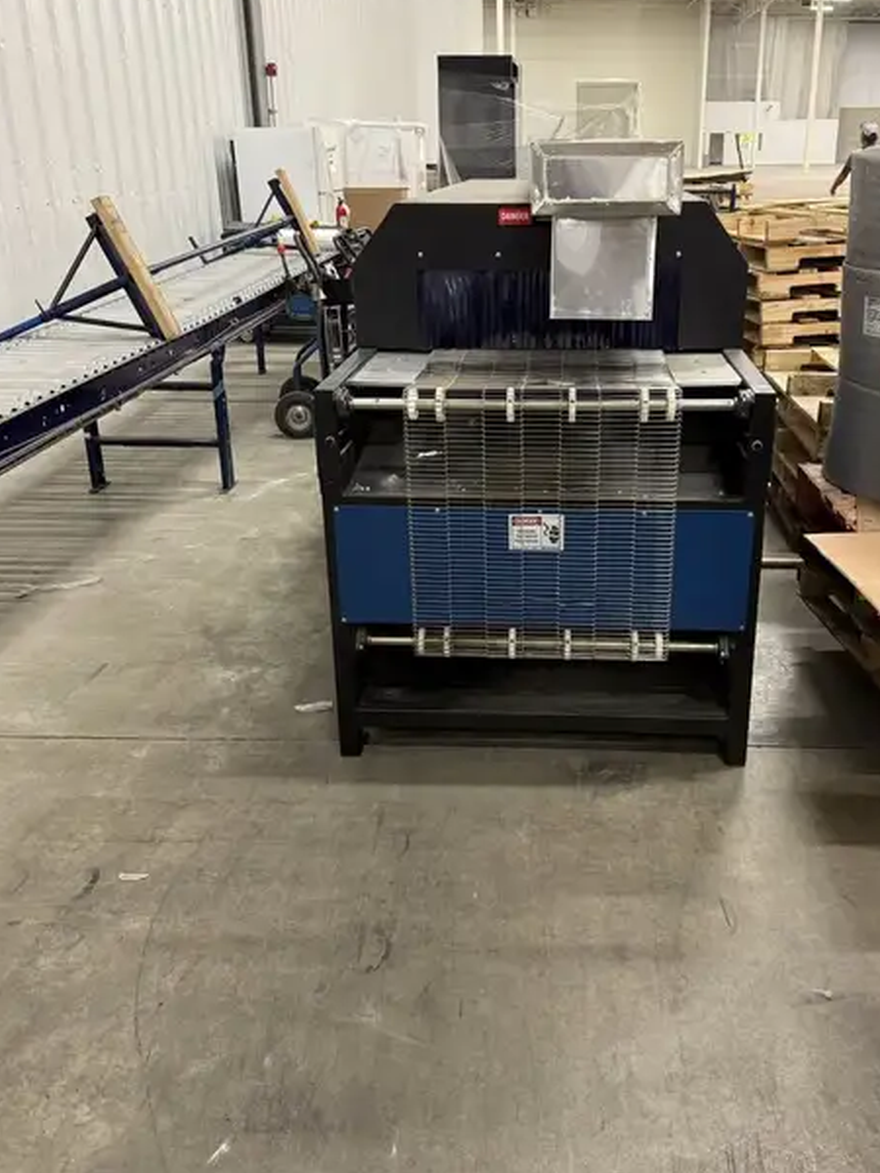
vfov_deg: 59.9
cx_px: 515
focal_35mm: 30
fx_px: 1017
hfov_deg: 46.6
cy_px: 532
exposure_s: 1/60
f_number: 1.8
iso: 320
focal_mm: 6.8
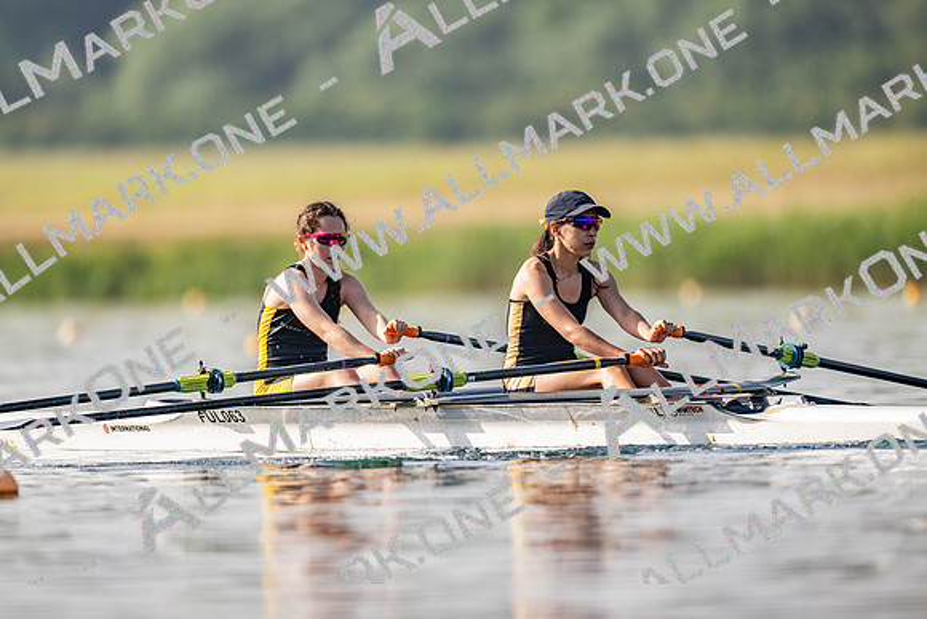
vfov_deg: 2.3
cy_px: 310
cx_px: 464
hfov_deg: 3.4
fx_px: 15453
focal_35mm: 600
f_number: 4
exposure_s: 1/2500
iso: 180
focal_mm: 600
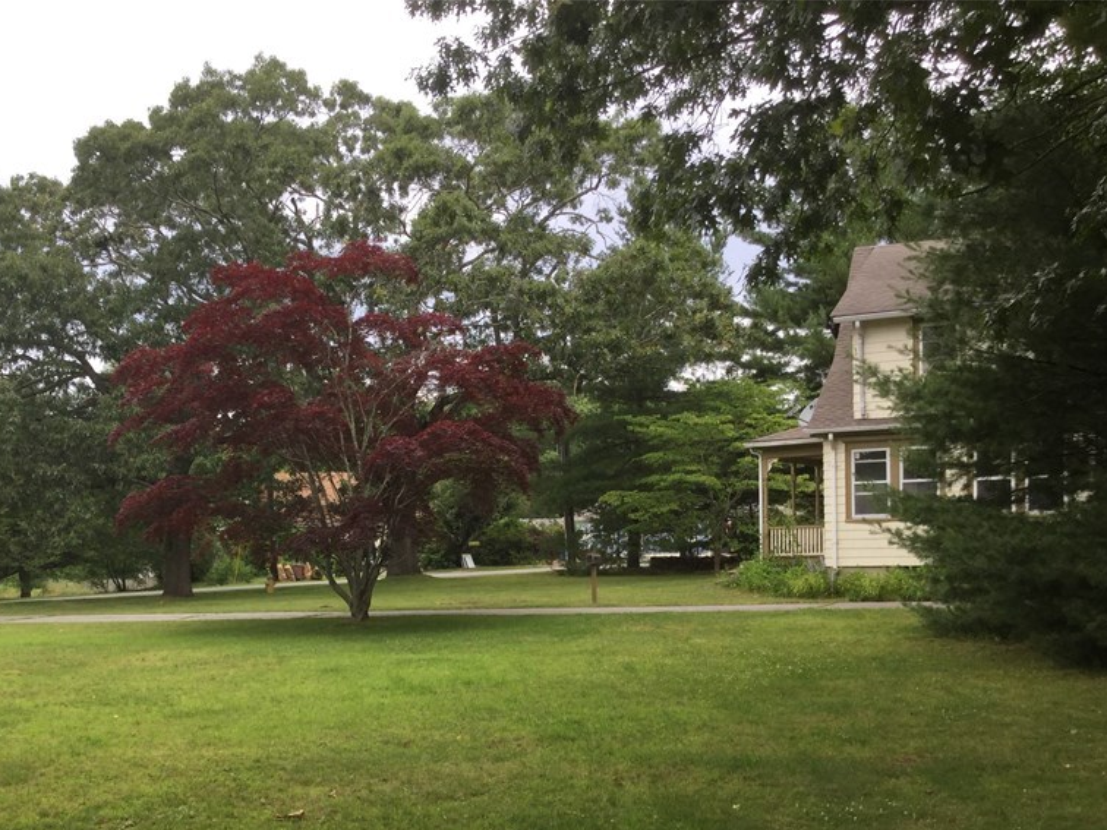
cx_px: 411
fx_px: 1343
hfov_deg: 44.4
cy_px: 561
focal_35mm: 42
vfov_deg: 34.0
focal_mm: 3.3
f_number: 2.4
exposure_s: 1/263
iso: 25
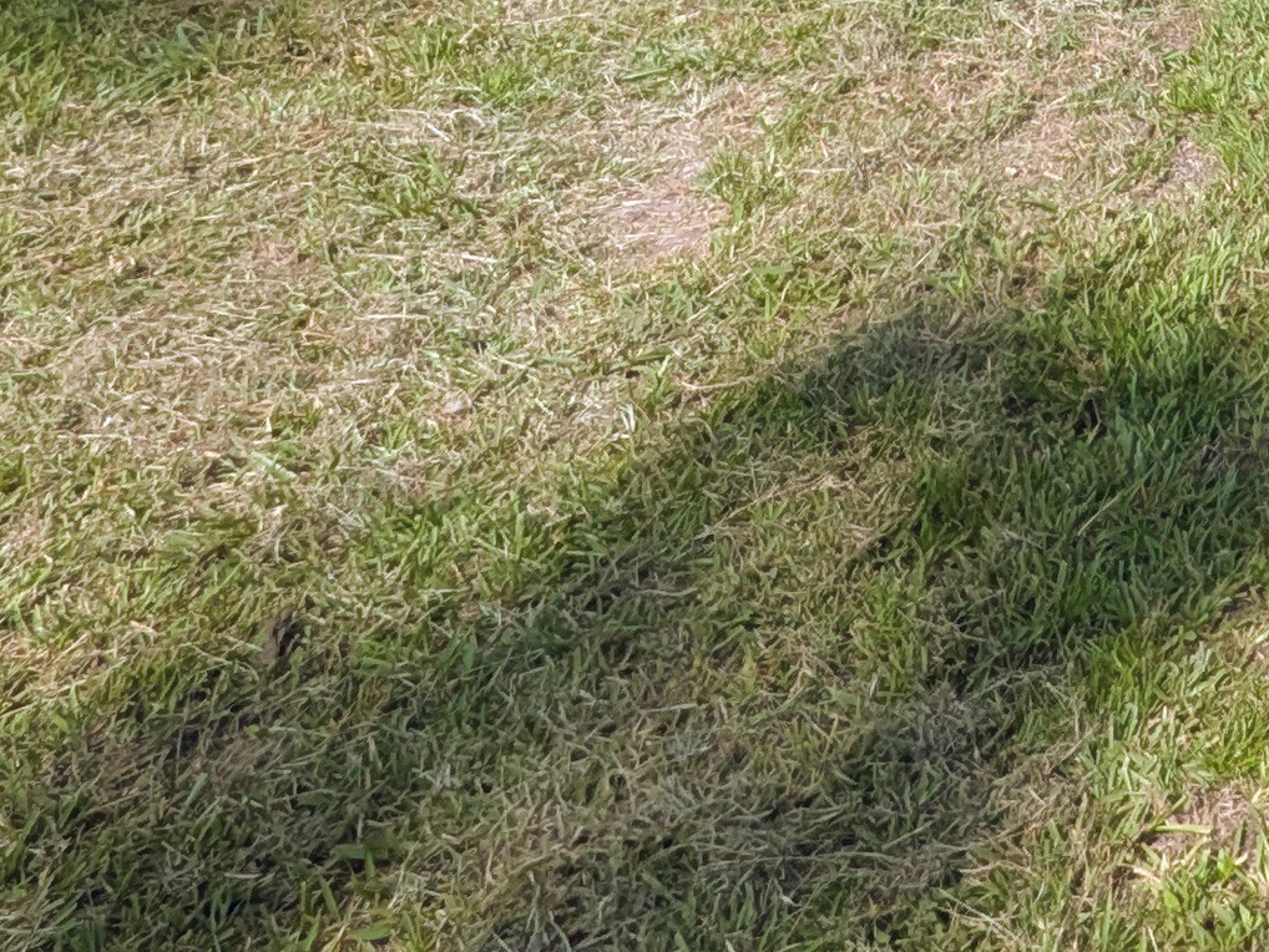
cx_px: 1804
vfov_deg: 18.9
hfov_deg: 27.0
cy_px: -852
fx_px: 2017
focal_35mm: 55
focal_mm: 1.85
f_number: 2.2
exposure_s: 1/1160
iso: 49
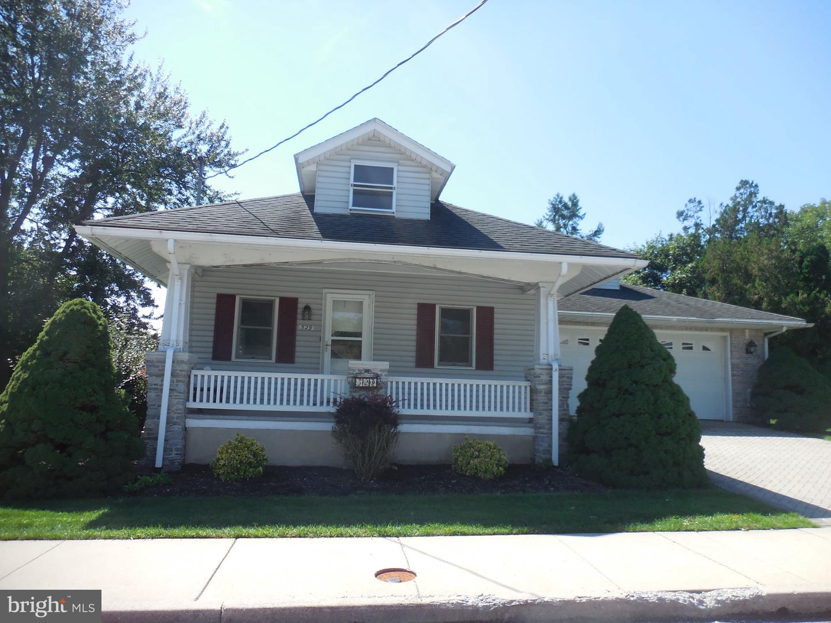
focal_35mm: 25
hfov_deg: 69.4
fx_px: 600
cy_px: 312
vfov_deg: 54.9
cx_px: 416
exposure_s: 1/500
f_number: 3.7
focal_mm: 4.5
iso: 125
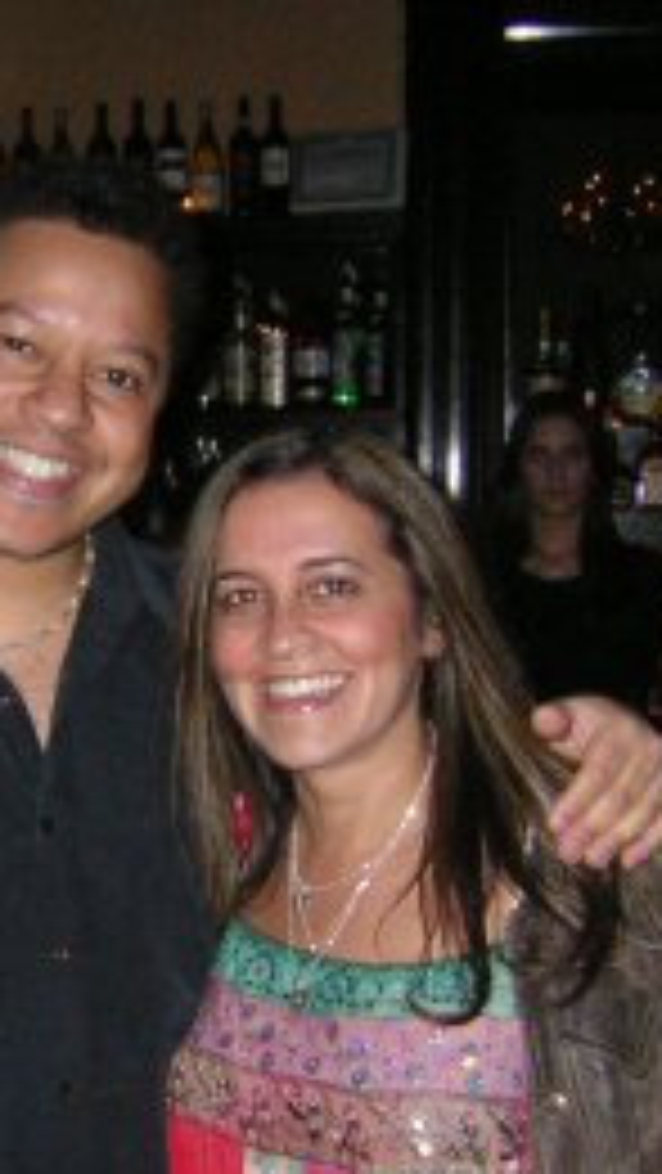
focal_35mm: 60
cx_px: 135
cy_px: 612
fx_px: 1871
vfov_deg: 34.9
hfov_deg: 19.9
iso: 156
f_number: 5.2
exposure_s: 1/60.1
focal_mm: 4.7
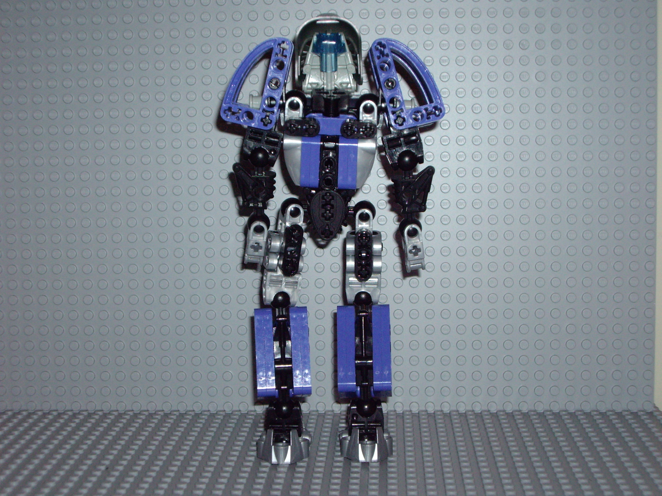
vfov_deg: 22.3
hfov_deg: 29.4
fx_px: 1262
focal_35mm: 66
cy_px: 248
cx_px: 331
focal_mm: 10.7
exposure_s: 1/80
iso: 200
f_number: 3.6
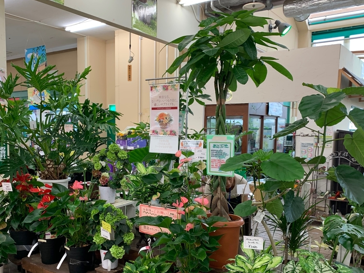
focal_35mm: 35
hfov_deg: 52.3
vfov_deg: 40.4
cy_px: 173
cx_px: 147
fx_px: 368
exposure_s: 1/60
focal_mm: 4.25
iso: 64
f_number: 1.8
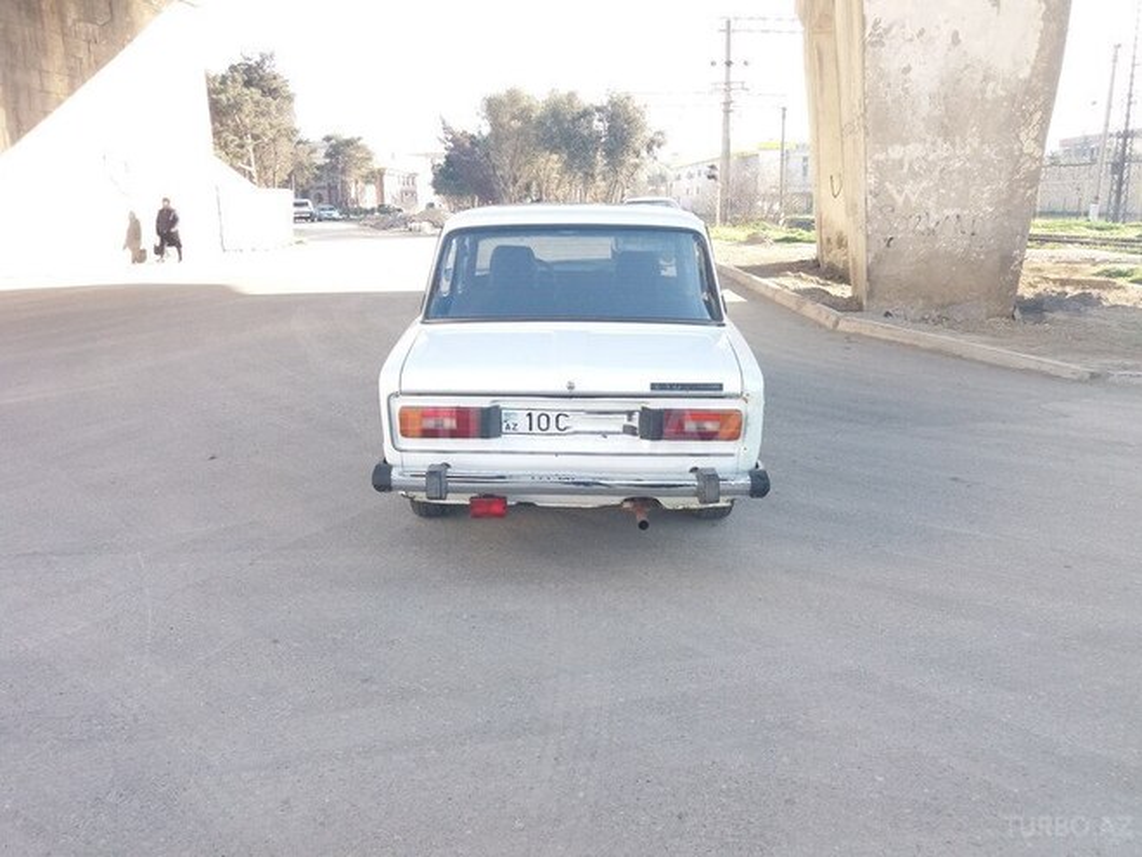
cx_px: 571
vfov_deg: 49.7
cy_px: 428
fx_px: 924
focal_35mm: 28
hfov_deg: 63.4
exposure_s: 1/195
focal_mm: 3.7
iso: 64
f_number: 1.9
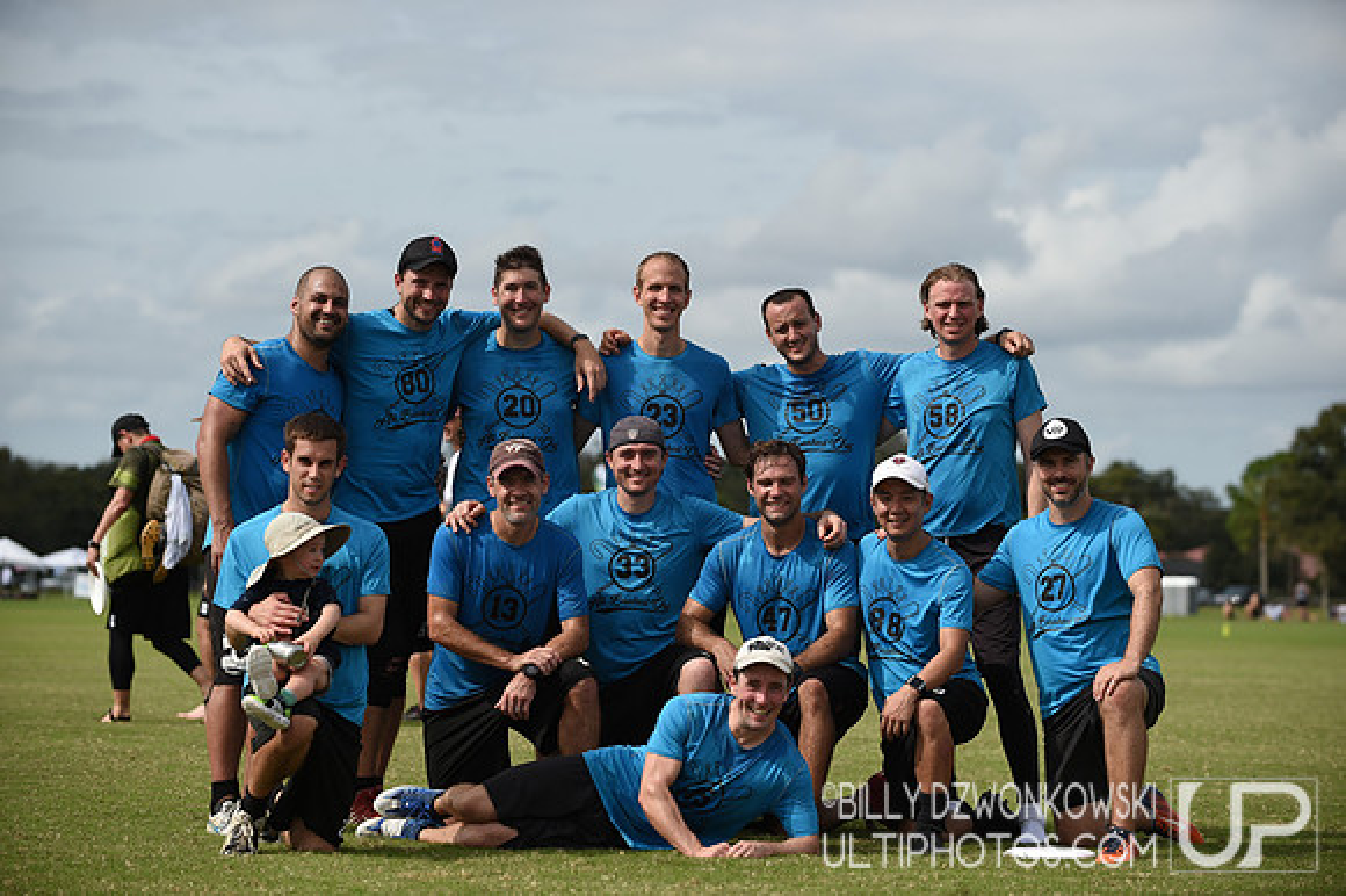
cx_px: 673
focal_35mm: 116
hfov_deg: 17.7
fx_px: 4334
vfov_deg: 11.8
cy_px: 448
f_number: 5
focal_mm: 116
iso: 100
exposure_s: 1/1600
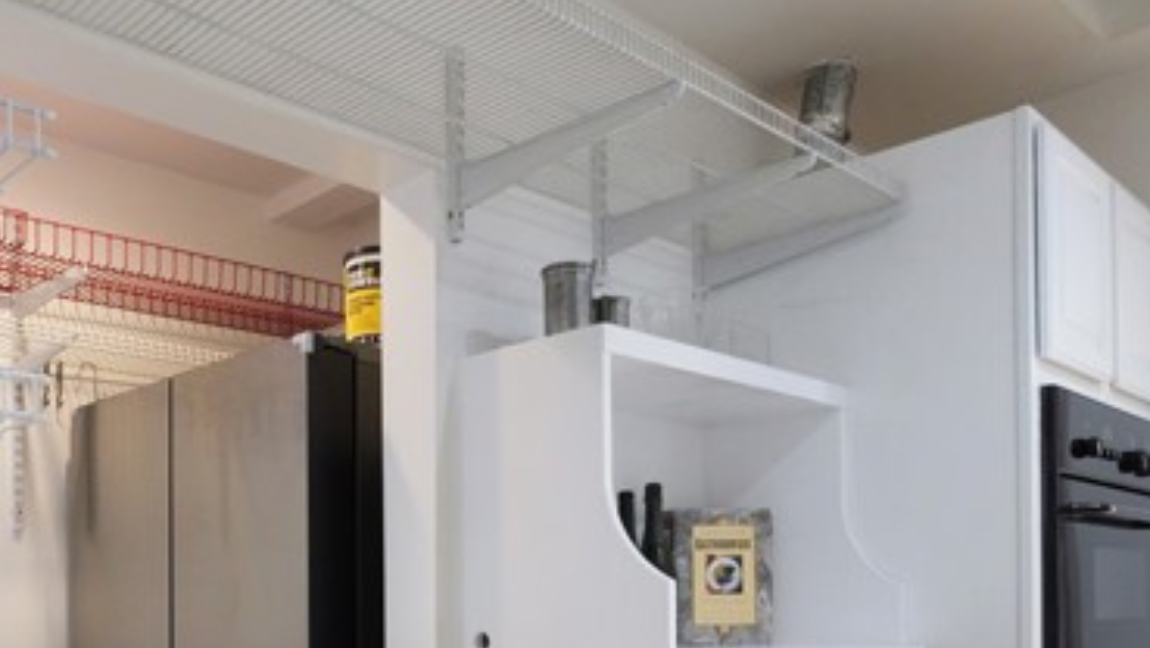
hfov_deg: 55.8
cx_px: 318
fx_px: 1037
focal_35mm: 34
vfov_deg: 32.6
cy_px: 608
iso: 1250
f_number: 8
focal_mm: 9
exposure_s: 1/50
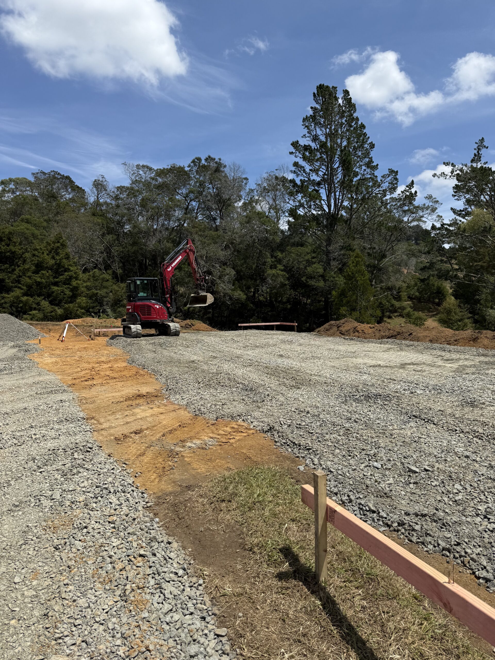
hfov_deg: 56.8
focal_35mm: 24
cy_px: 330
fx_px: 458
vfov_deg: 71.6
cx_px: 248
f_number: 1.78
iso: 80
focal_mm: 6.76
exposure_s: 1/6711
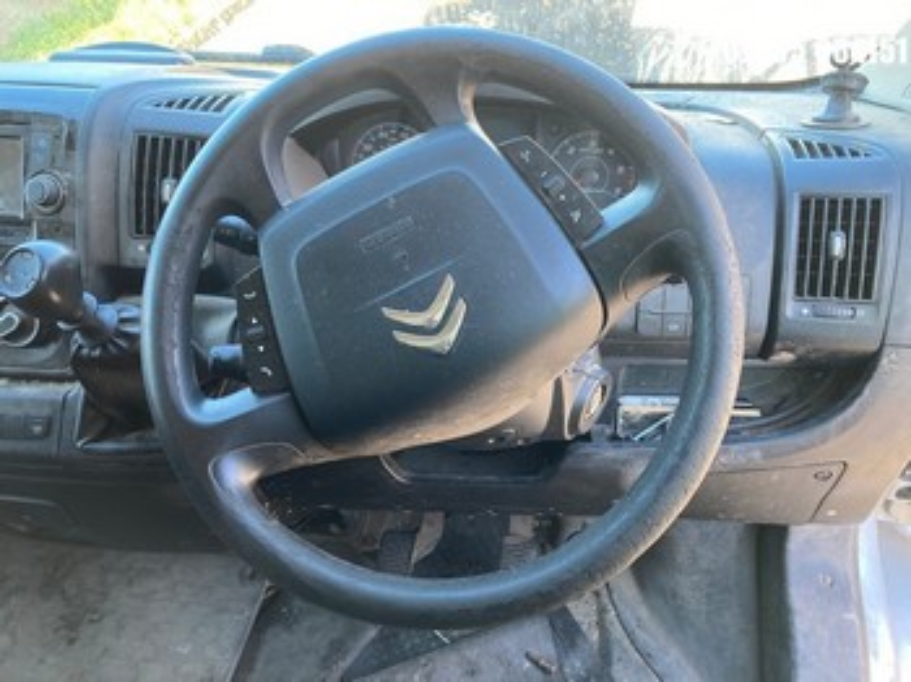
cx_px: 456
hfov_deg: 63.5
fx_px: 736
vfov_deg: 49.7
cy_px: 341
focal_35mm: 28
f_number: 1.8
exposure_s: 1/60
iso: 100
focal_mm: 3.99
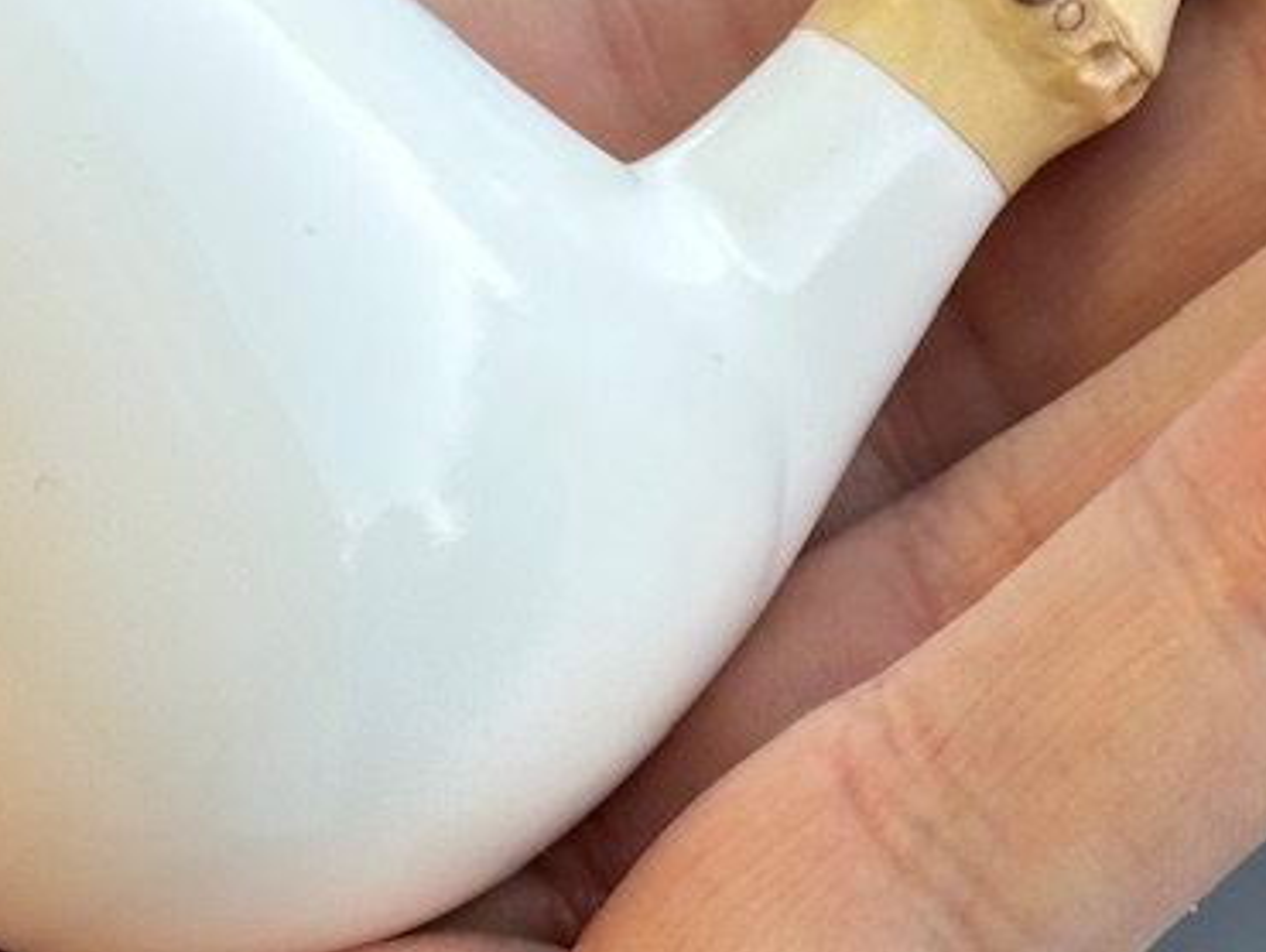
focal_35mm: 166
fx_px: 6075
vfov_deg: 8.9
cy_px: 21
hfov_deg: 11.9
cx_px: 1020
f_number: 1.78
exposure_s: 1/100
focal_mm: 6.86
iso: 64
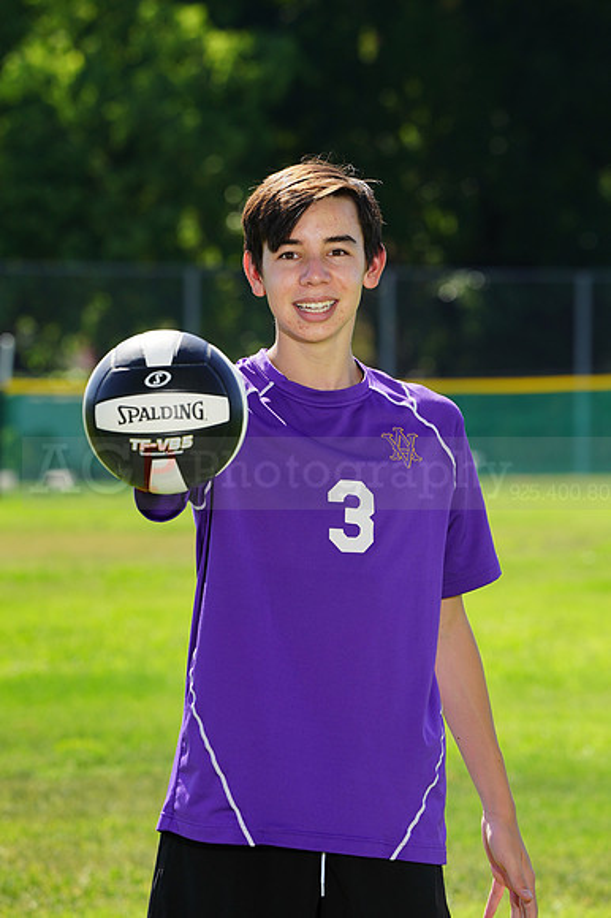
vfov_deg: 6.9
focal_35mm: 297
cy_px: 459
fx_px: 7570
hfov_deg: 4.6
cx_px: 306
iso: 200
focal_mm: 297
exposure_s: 1/200
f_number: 11
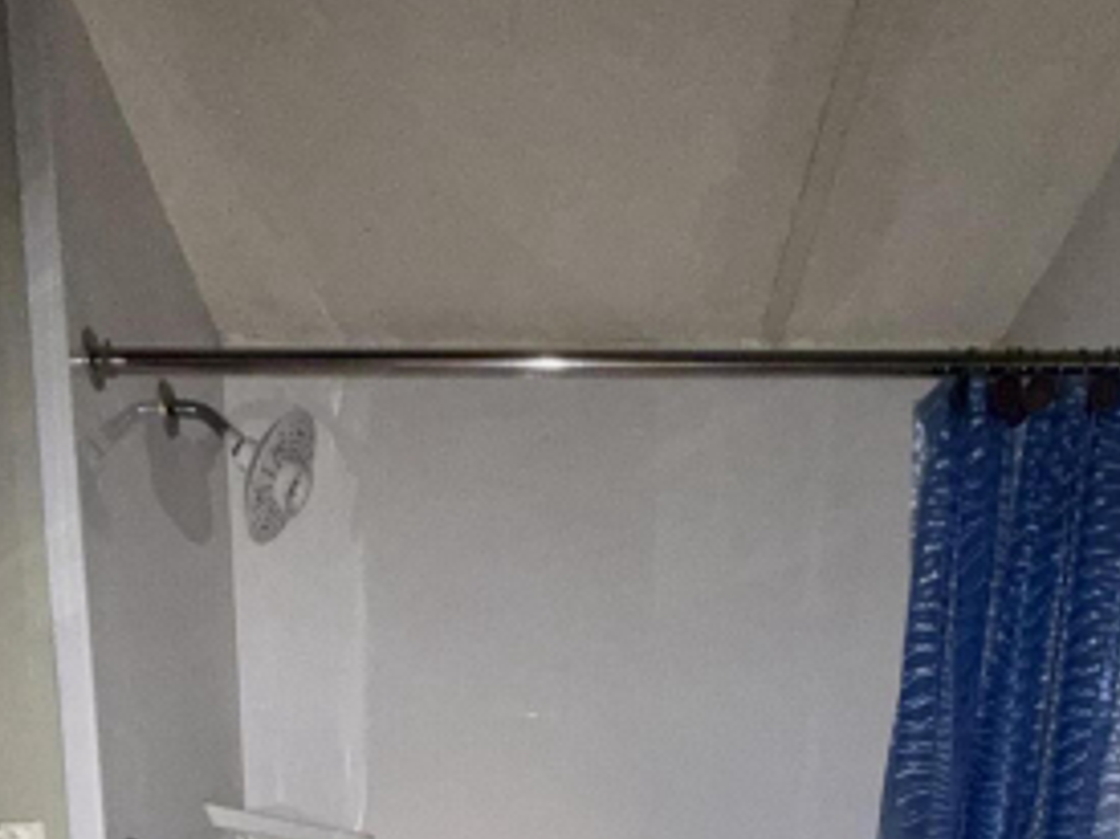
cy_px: 1326
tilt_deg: -10.9
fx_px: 1100
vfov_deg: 26.5
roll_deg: -0.2
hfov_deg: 54.0
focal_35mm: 34
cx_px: 550
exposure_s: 1/34
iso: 160
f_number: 2.2
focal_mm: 2.22
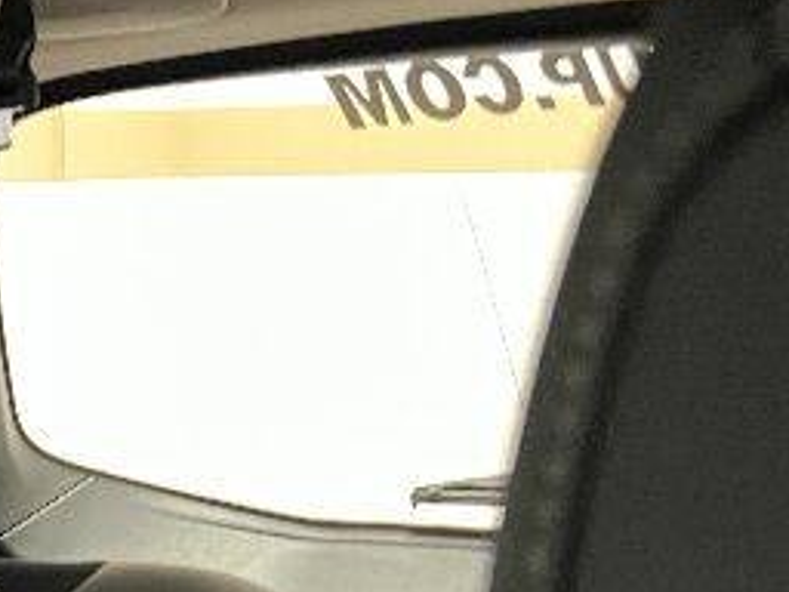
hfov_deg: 17.8
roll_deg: -0.1
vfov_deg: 12.9
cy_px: 1067
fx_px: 2370
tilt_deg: -22.9
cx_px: -219
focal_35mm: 104
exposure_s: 1/30
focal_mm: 5.7
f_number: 1.5
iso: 1000
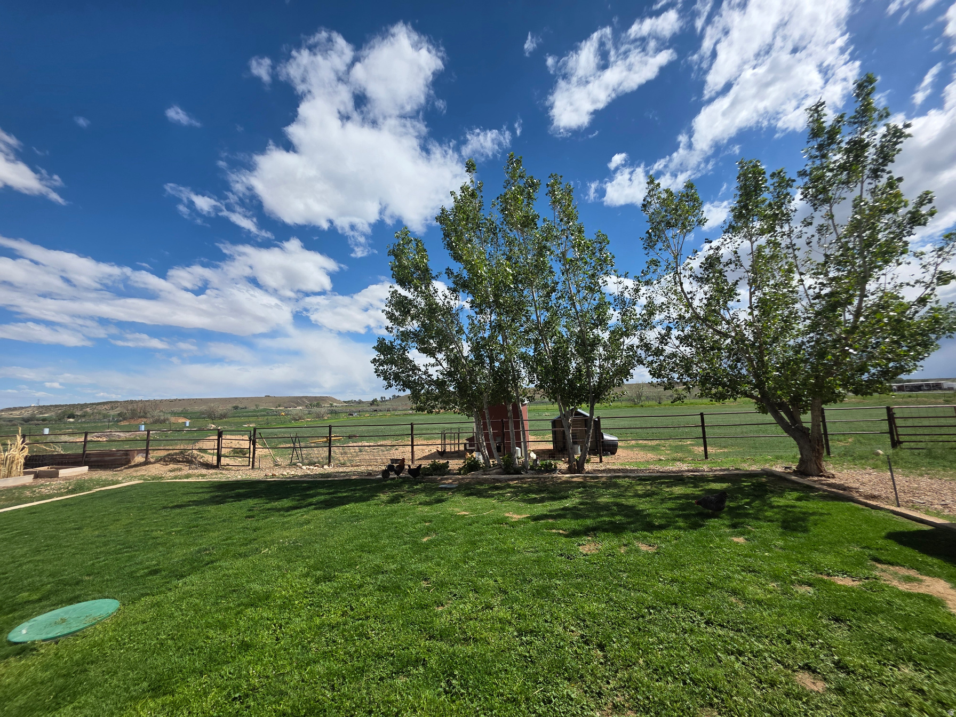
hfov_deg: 106.2
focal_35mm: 13
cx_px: 478
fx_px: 359
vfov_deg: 89.9
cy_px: 358
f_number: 1.9
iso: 40
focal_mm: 2.2
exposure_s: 1/2897
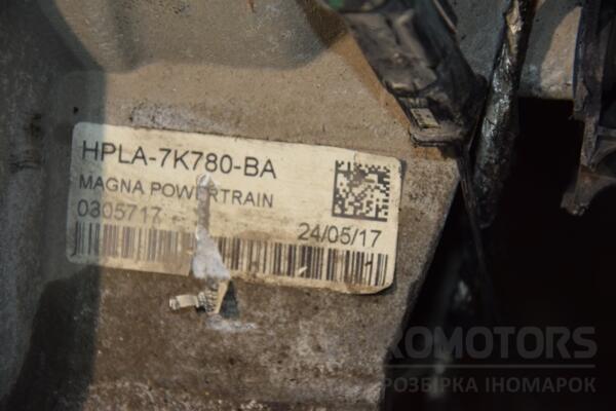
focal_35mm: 147
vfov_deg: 9.3
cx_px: 308
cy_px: 206
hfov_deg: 14.0
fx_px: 2515
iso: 800
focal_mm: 98
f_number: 5.6
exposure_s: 1/60
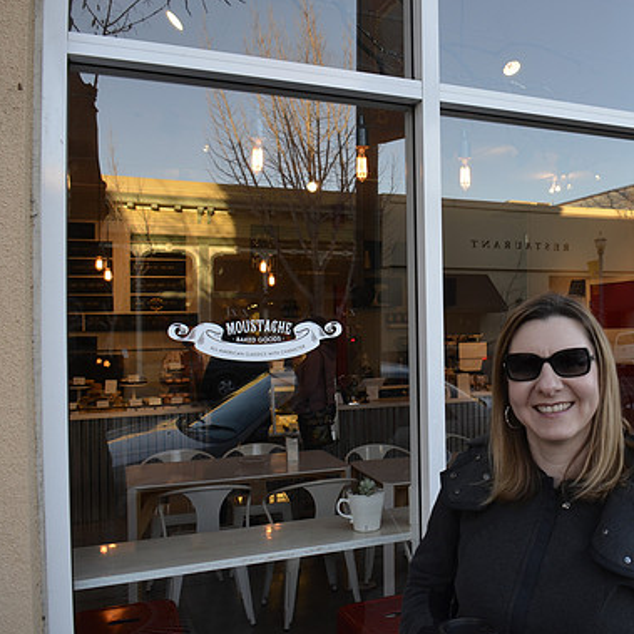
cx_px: 463
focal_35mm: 35
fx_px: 725
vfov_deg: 47.2
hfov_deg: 45.8
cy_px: 318
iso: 400
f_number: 5.6
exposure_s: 1/125
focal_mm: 18
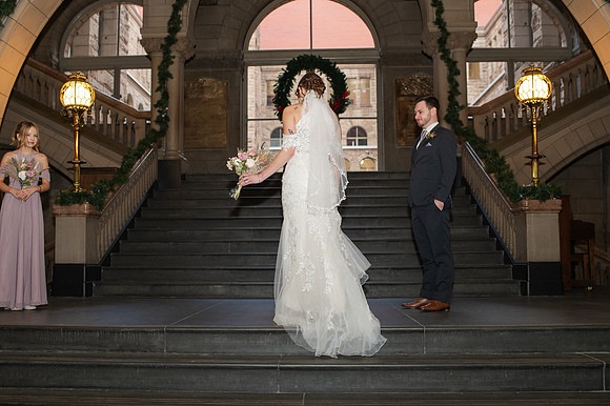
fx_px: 640
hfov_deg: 51.0
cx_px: 289
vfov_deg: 35.2
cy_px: 214
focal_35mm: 38
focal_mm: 35
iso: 1000
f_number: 3.5
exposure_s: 1/200
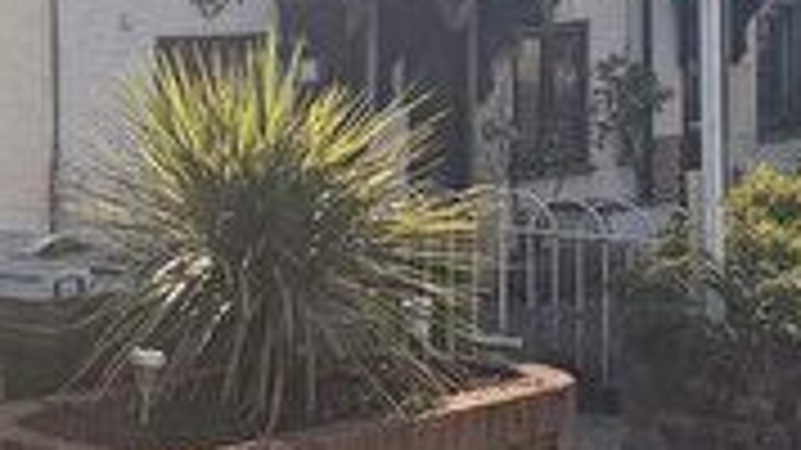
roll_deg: +0.3
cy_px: -38
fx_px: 2187
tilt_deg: +1.3
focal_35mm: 103
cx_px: -603
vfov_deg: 11.6
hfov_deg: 17.3
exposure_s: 1/4673
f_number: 1.78
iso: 100
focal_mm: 6.76
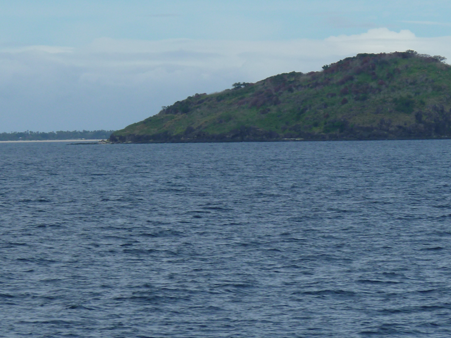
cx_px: 284
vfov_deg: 4.5
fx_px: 4312
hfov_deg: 6.0
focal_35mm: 331
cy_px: 121
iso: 100
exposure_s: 1/640
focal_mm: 34.4
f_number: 5.6
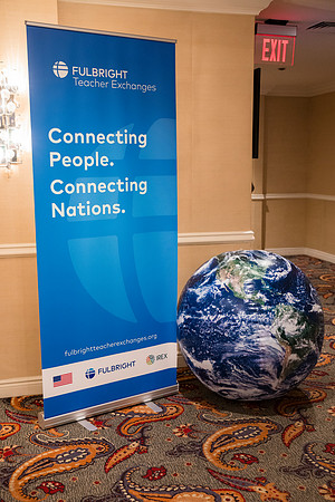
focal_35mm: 40
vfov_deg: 48.5
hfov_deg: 33.4
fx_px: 558
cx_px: 168
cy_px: 251
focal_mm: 40
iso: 2800
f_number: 3.2
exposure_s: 1/160
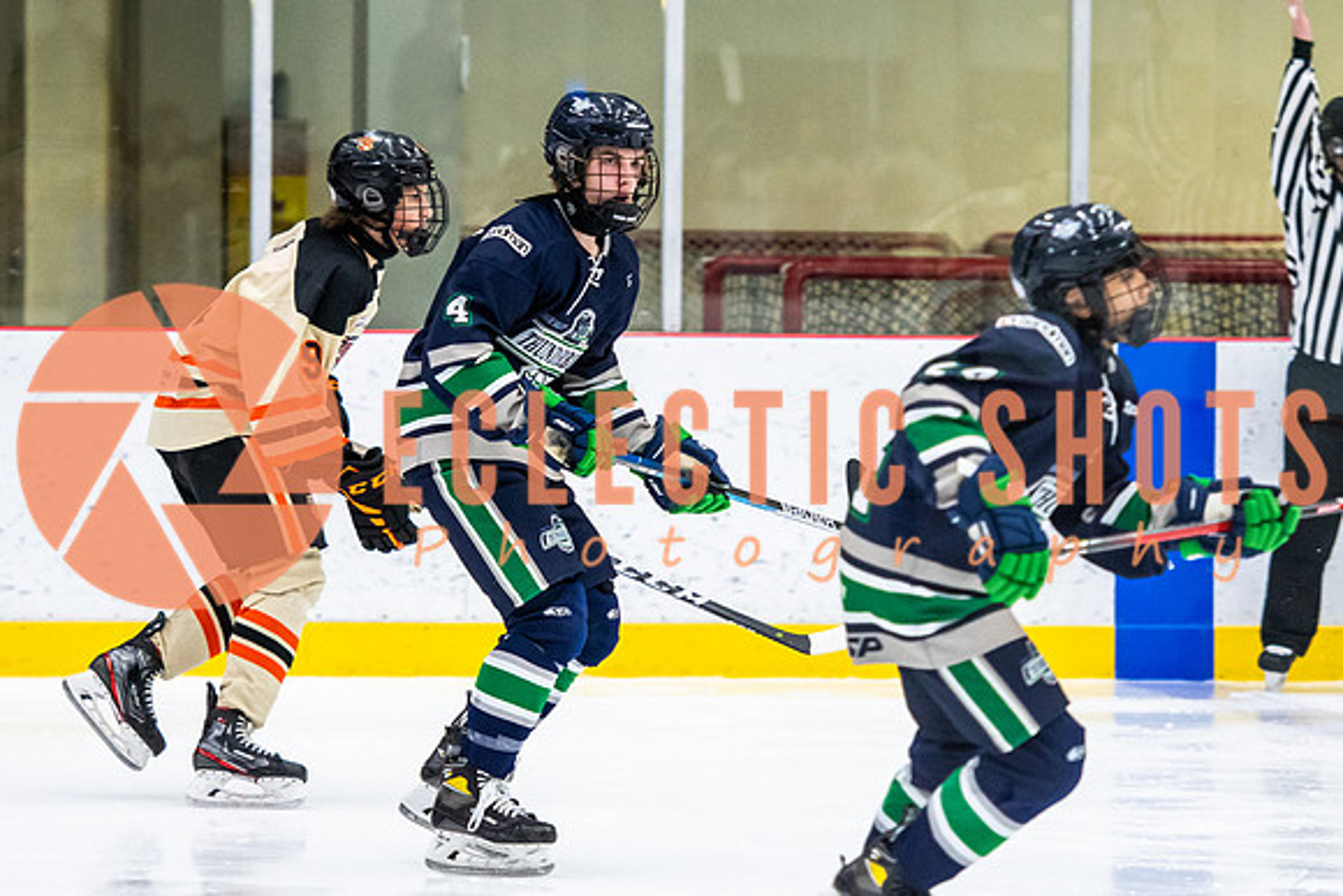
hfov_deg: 8.7
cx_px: 561
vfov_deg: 5.8
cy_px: 377
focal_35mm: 236
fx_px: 8808
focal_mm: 135
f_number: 2.8
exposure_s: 1/640
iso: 2000
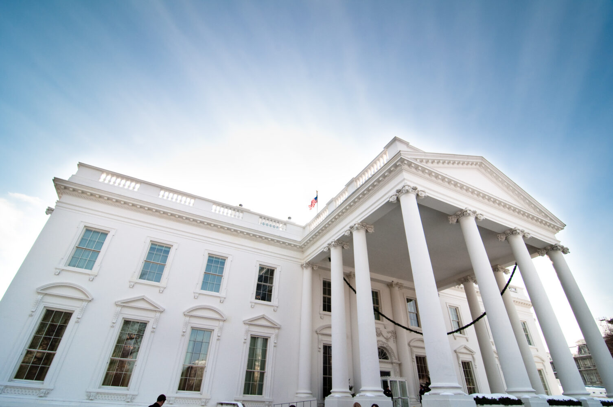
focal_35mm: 16
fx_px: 281
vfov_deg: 71.9
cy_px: 204
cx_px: 306
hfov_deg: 95.1
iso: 400
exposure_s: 1/250
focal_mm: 11
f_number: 10
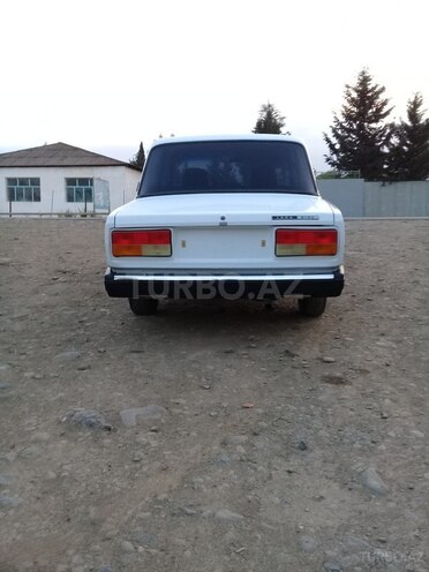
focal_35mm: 31
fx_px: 512
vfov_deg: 58.4
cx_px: 214
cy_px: 286
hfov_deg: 45.4
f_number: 2.2
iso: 64
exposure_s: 1/50
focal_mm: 3.3
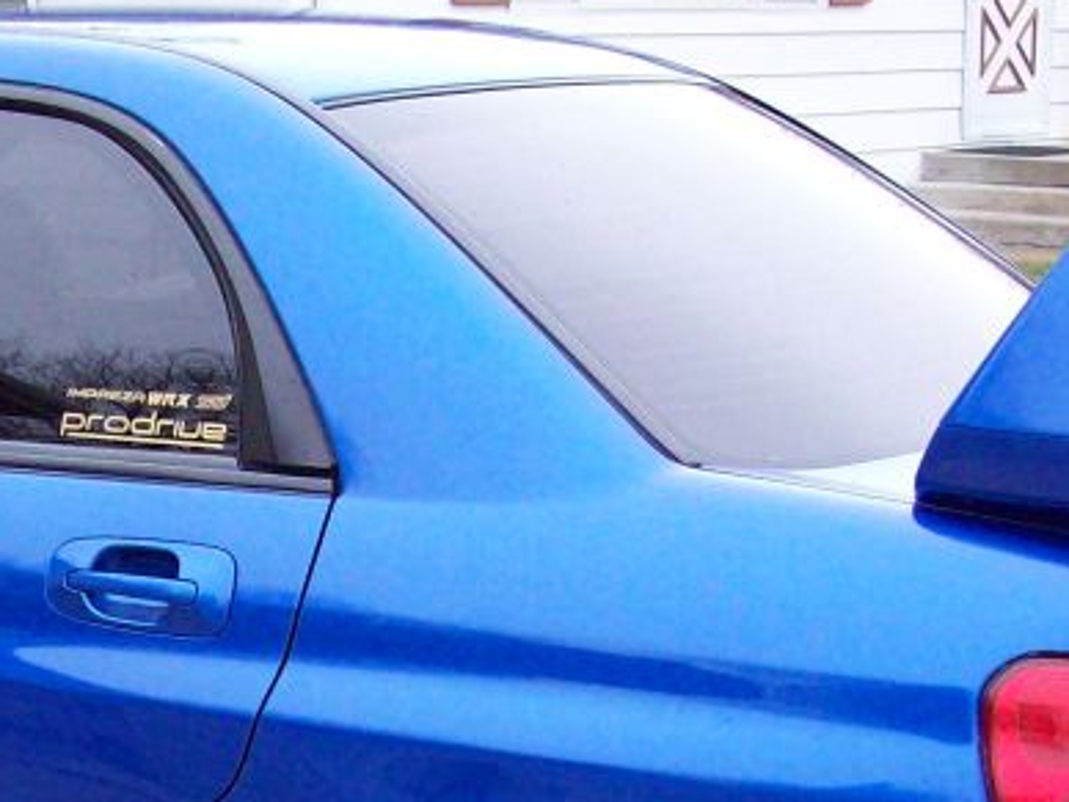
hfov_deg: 20.0
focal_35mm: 95
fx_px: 2934
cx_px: -8
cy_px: 802
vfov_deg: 15.3
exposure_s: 1/82.1
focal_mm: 6
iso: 200
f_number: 2.7
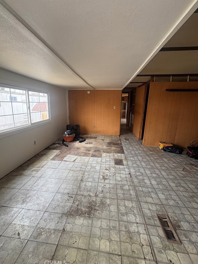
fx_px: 114
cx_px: 95
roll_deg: +0.0
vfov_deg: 98.1
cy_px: 126
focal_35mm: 15
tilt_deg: -11.0
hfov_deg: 81.7
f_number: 2.2
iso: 100
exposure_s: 1/99
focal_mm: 2.22
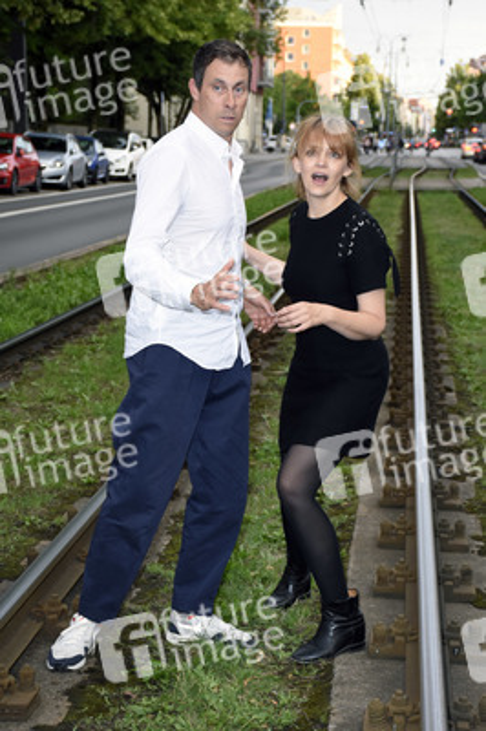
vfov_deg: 26.0
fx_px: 1582
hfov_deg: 17.5
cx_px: 243
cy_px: 366
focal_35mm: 78
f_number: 6.3
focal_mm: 52
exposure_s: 1/160
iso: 1000
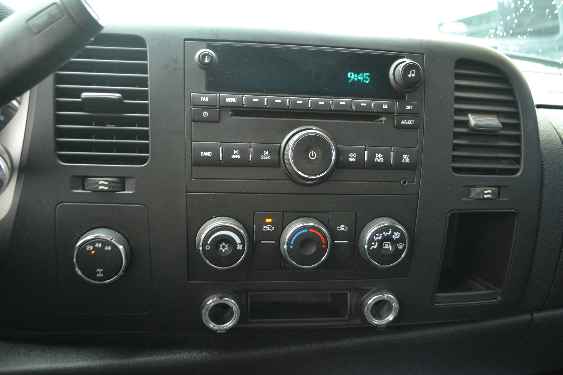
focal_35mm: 35
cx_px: 284
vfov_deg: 37.8
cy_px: 195
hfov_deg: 54.4
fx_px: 547
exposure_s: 1/60
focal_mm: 22
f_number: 4
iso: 720
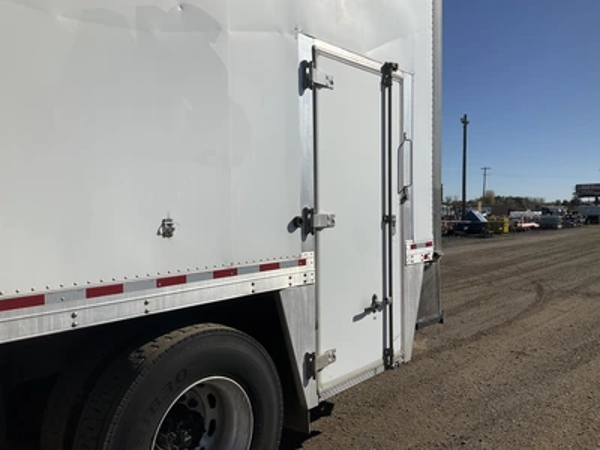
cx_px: 300
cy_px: 225
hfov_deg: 61.7
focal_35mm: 29
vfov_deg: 48.2
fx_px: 503
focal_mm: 3
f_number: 1.8
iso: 25
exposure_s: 1/5814
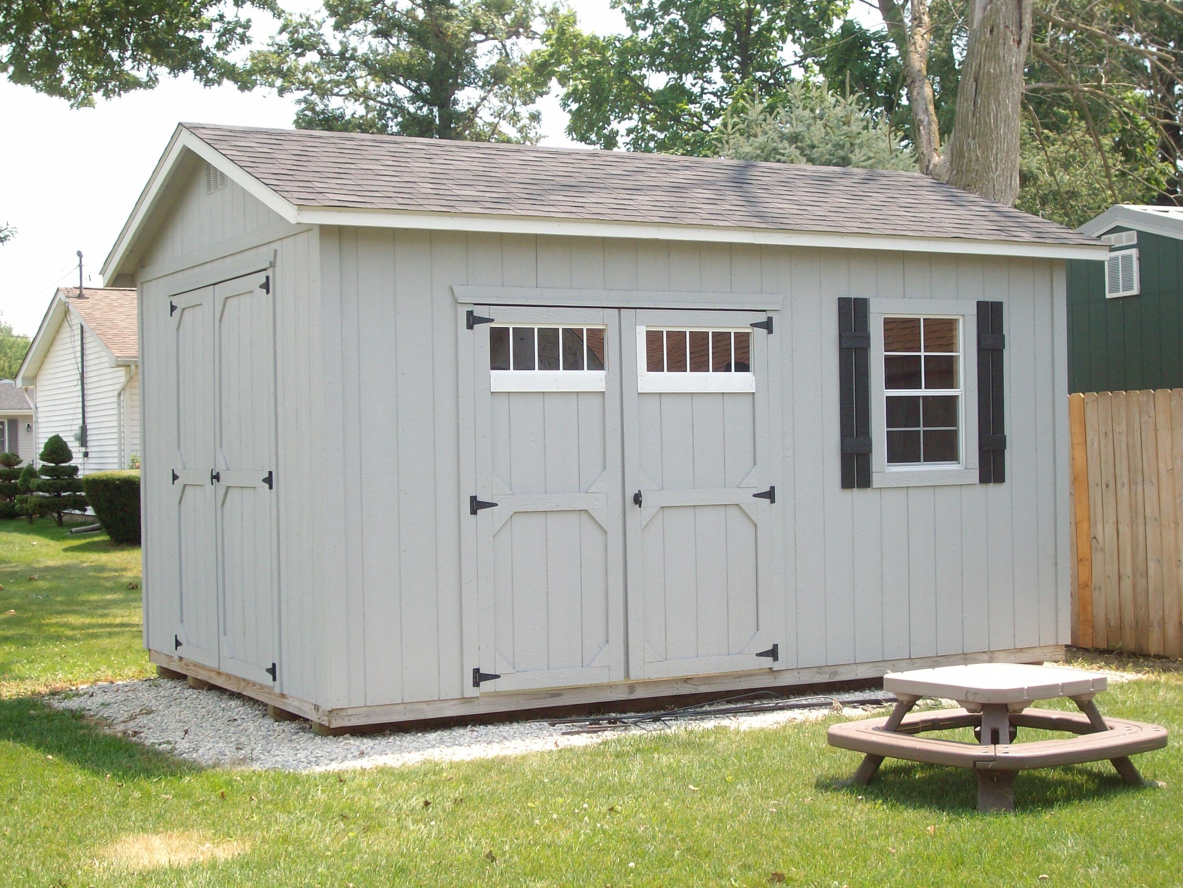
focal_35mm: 54
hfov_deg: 35.5
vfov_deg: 27.0
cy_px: 444
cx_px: 592
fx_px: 1845
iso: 80
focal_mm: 9.11
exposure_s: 1/257
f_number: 3.4
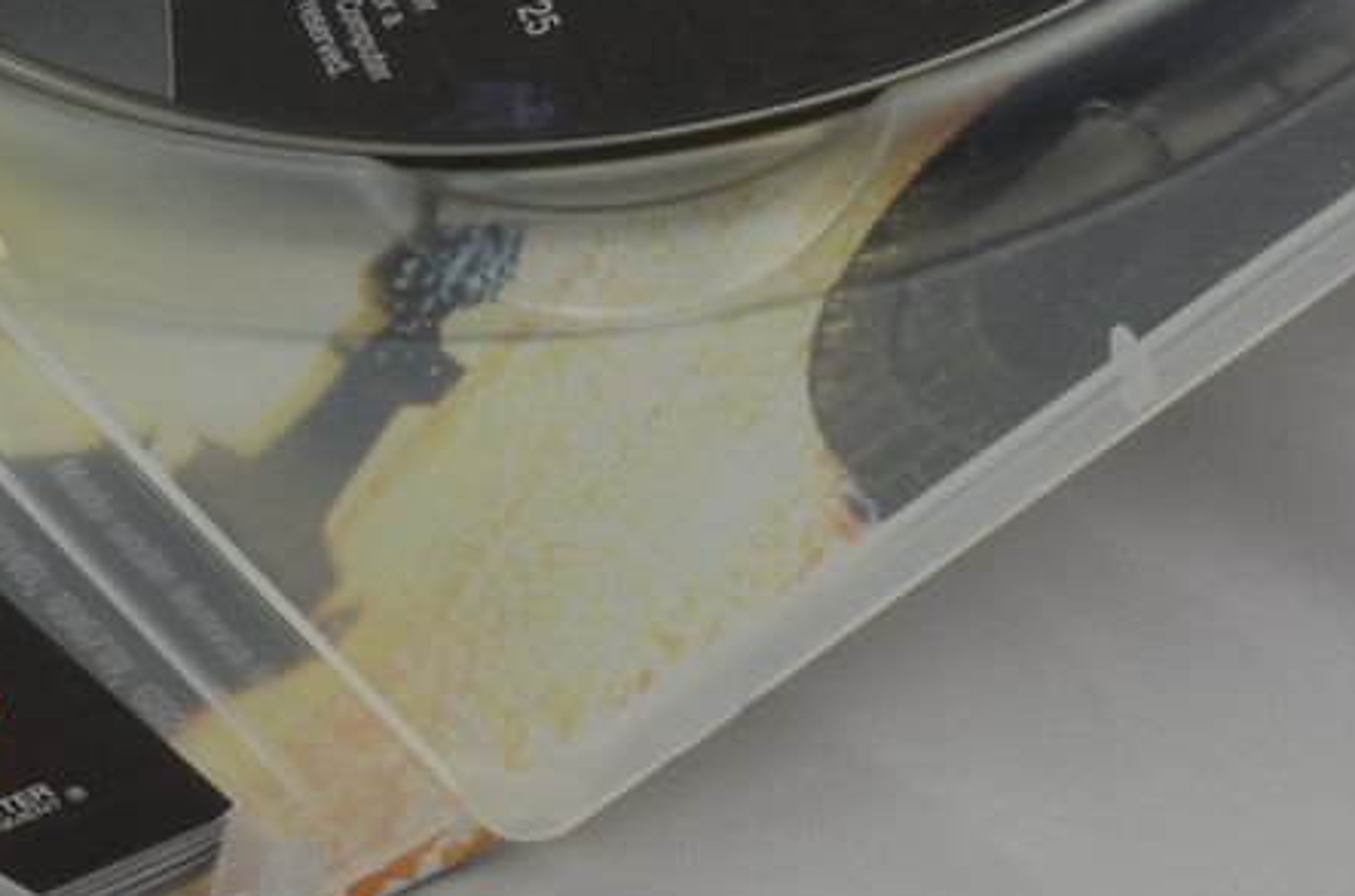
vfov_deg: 5.6
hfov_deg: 8.3
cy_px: 268
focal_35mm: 244
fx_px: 9161
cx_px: -560
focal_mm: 40
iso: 100
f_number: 20
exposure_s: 1/2.5
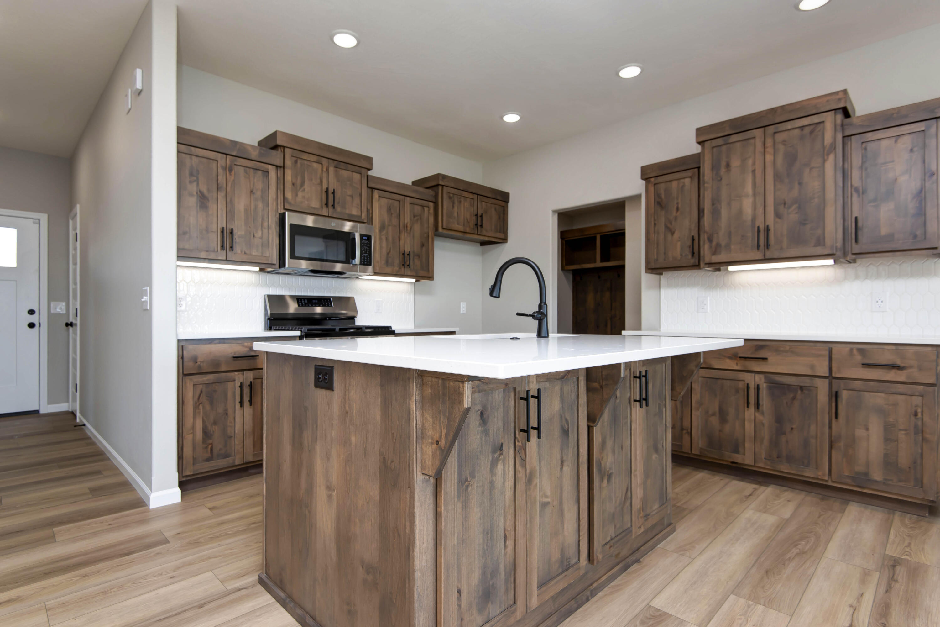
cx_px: 470
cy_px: 314
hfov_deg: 90.0
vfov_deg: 67.4
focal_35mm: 18
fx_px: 470
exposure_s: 1/50
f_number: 6.3
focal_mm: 18
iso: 250
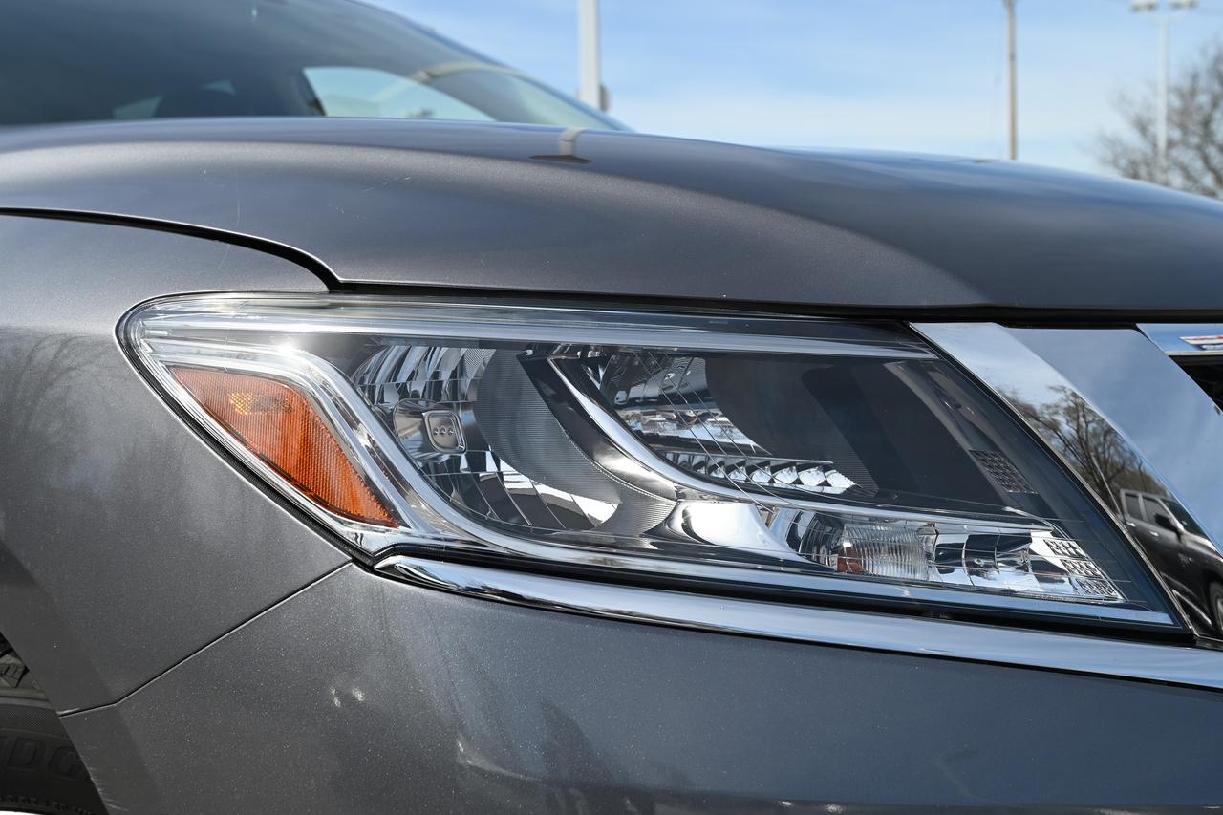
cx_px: 612
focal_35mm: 42
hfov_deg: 46.4
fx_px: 1427
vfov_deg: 31.9
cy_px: 408
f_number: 7.1
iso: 100
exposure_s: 1/320
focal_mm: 42
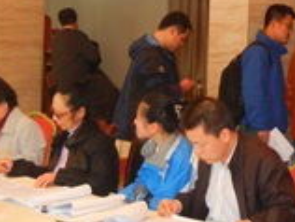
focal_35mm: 85
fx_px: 725
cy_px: 35
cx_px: 288
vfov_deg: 17.2
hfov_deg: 22.2
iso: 312
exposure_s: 1/30
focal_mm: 5.4
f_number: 3.5
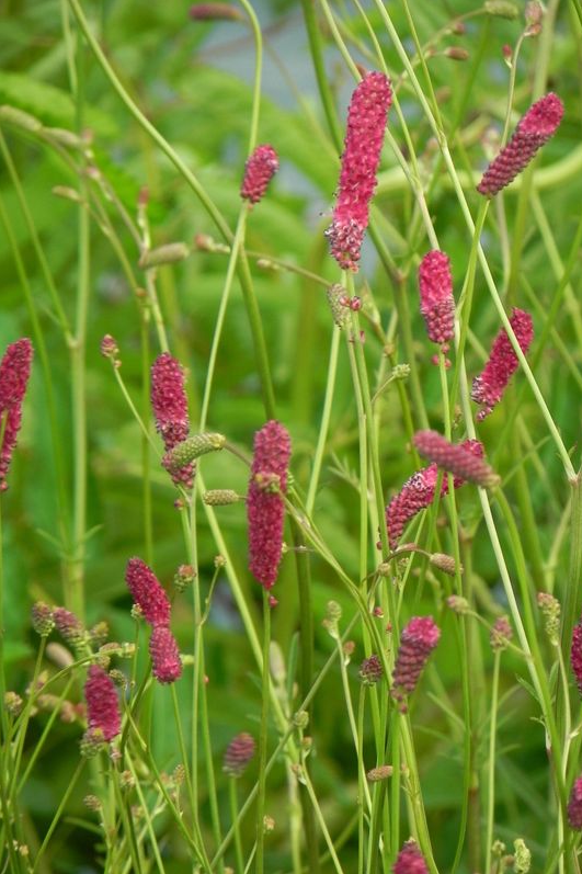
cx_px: 293
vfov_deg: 4.1
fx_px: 12178
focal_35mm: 502
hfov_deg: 2.7
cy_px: 436
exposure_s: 1/125
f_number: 5
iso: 160
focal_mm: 85.6
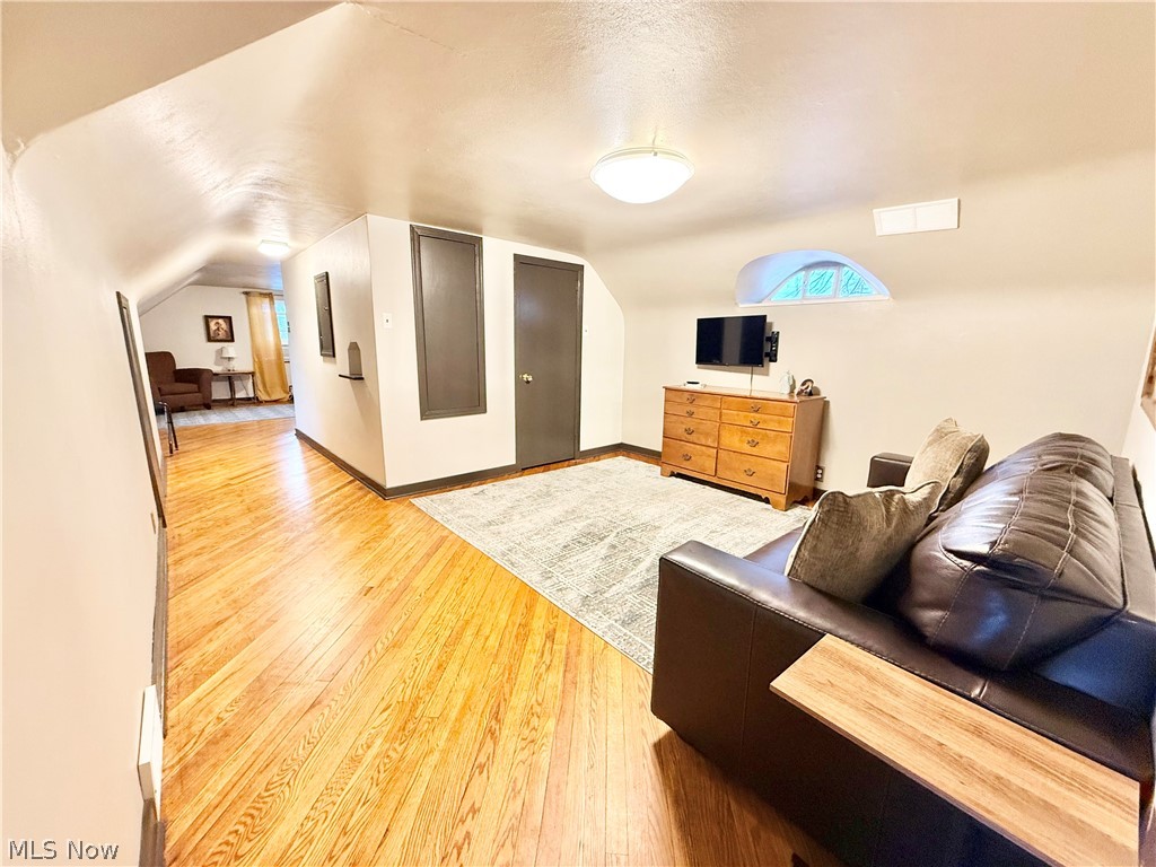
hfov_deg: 102.1
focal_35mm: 14
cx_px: 578
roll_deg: -0.4
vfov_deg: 85.7
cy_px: 434
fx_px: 468
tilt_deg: -12.1
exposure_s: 1/60
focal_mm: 2.22
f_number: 2.2
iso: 320
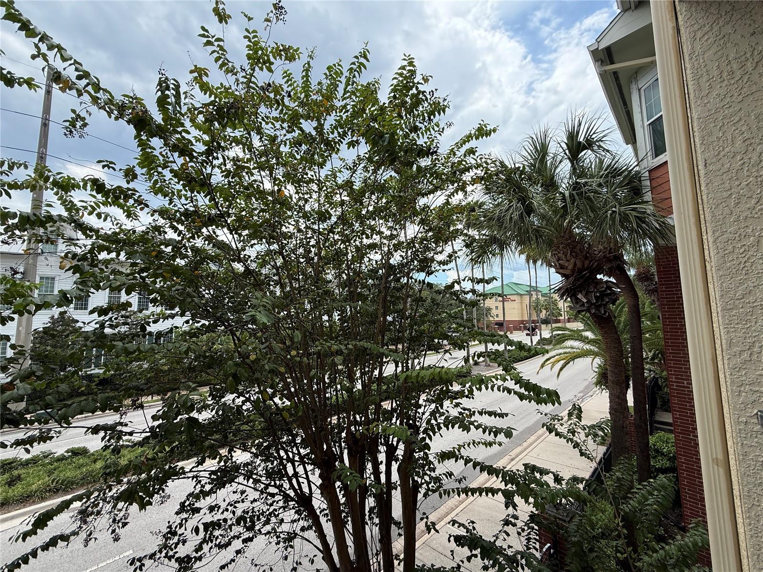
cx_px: 382
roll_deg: +0.9
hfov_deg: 102.1
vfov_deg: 85.7
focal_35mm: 14
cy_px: 286
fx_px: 309
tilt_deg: +5.4
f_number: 2.2
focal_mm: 2.22
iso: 50
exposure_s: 1/914
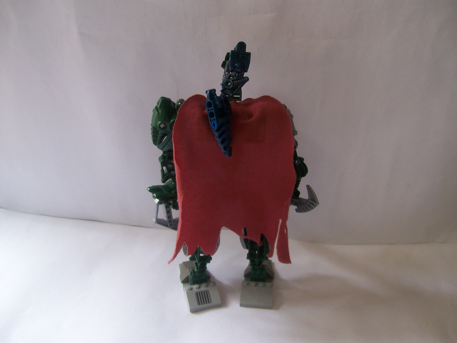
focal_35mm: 36
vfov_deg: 39.7
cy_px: 172
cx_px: 228
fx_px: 475
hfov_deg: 51.4
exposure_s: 1/63.4
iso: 80
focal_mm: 6
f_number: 2.7
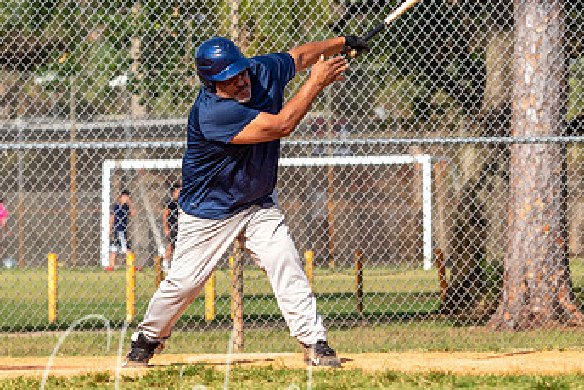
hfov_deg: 3.6
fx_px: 9303
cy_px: 146
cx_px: 181
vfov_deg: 2.4
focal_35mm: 573
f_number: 3.5
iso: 200
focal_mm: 142
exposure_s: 1/2000
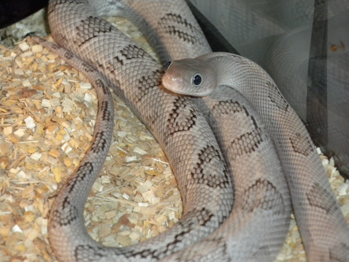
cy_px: 131
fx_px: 2400
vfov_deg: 6.2
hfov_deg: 8.3
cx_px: 174
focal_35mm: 238
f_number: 5.2
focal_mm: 42.1
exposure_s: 1/30
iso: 400
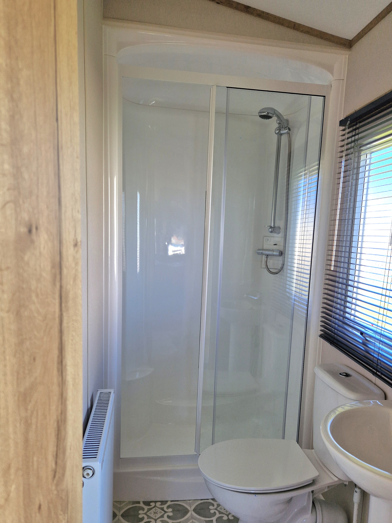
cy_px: 303
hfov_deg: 49.6
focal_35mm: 28
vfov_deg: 63.1
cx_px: 219
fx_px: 423
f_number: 1.8
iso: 50
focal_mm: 5.4
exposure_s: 1/182
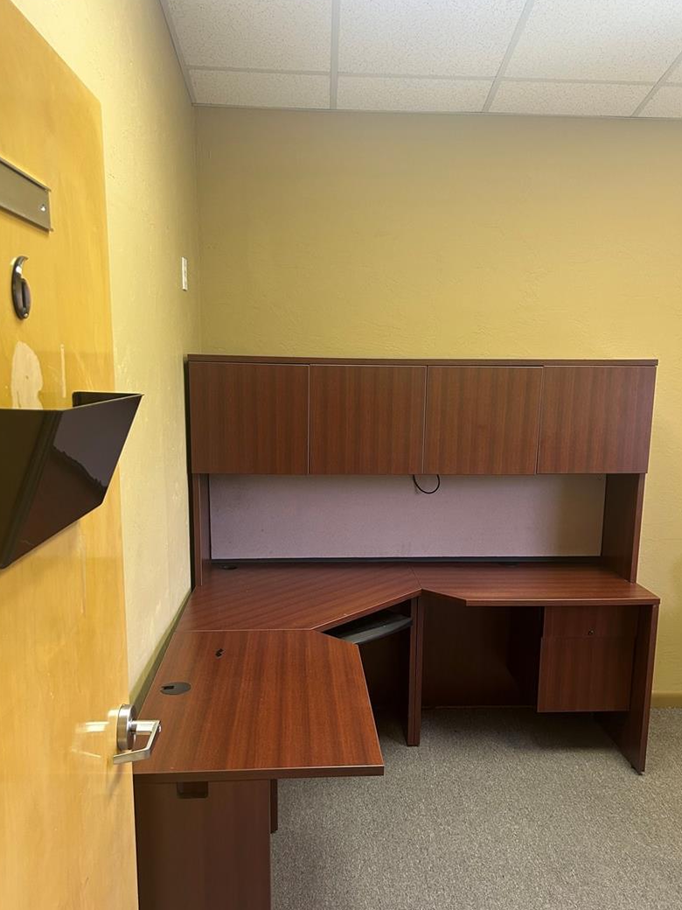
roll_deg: -0.1
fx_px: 788
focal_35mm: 30
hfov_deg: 46.8
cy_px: 515
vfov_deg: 59.7
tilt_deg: -10.8
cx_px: 353
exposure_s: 1/60
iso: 160
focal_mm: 5.7
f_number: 1.5
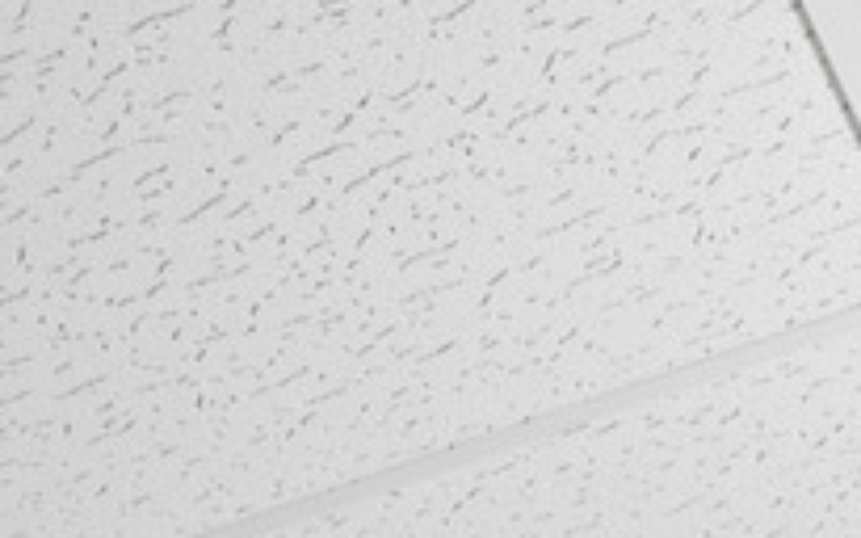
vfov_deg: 7.0
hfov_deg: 13.1
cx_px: -890
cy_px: 2215
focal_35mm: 137
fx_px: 3214
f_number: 8
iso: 400
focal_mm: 17
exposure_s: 1/1.25
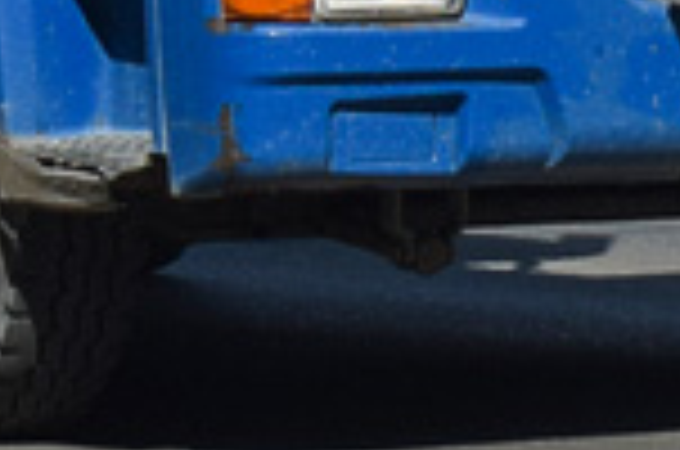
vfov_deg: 2.1
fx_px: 12383
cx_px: 108
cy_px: -986
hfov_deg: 3.1
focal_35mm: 657
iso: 100
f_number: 6.3
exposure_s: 1/1000
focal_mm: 55
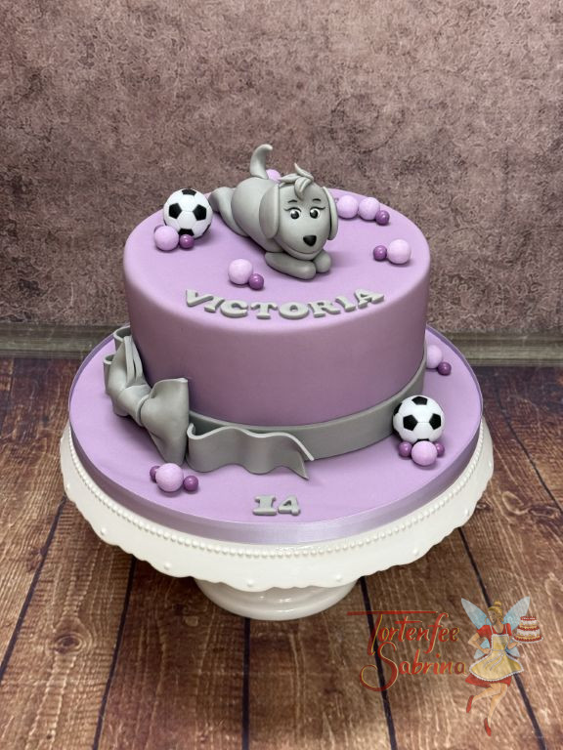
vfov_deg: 39.7
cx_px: 282
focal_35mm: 48
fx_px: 1041
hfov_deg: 30.3
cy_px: 375
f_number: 1.78
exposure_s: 1/50
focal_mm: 6.76
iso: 80
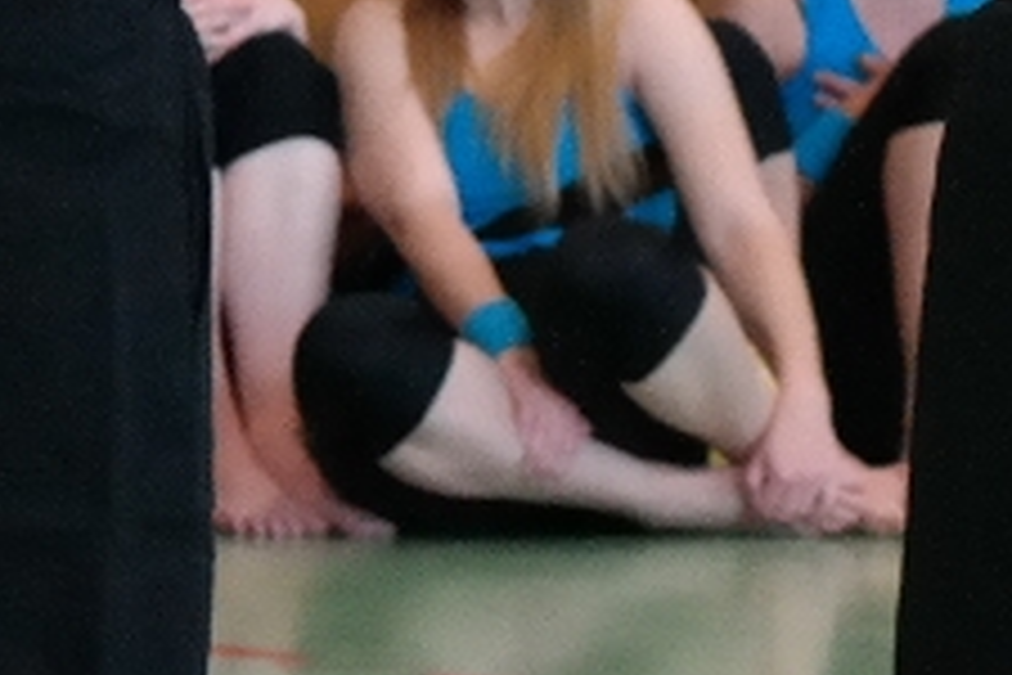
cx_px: 1138
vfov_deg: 2.3
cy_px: -184
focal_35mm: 591
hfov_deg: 3.5
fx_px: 16612
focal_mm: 54
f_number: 5
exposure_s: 1/125
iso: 1600
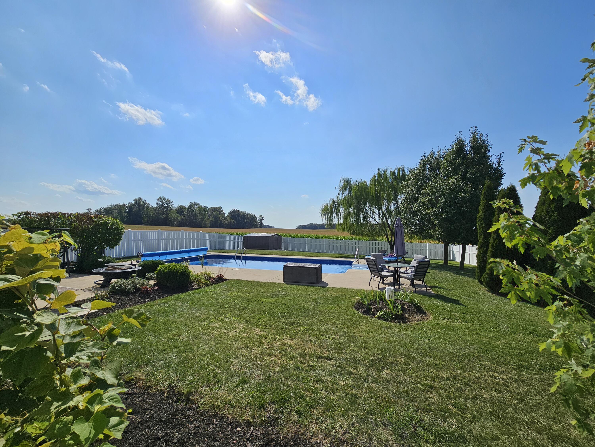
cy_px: 224
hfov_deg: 106.2
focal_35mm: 13
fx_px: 223
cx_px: 298
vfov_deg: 89.9
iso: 50
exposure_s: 1/6014
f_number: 2.2
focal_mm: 2.2
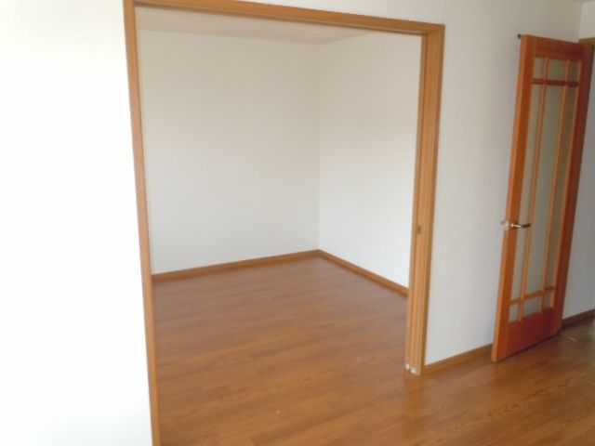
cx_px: 298
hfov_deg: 63.4
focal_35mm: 28
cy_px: 223
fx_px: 481
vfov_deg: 49.7
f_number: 3.7
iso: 400
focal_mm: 5
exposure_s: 1/50
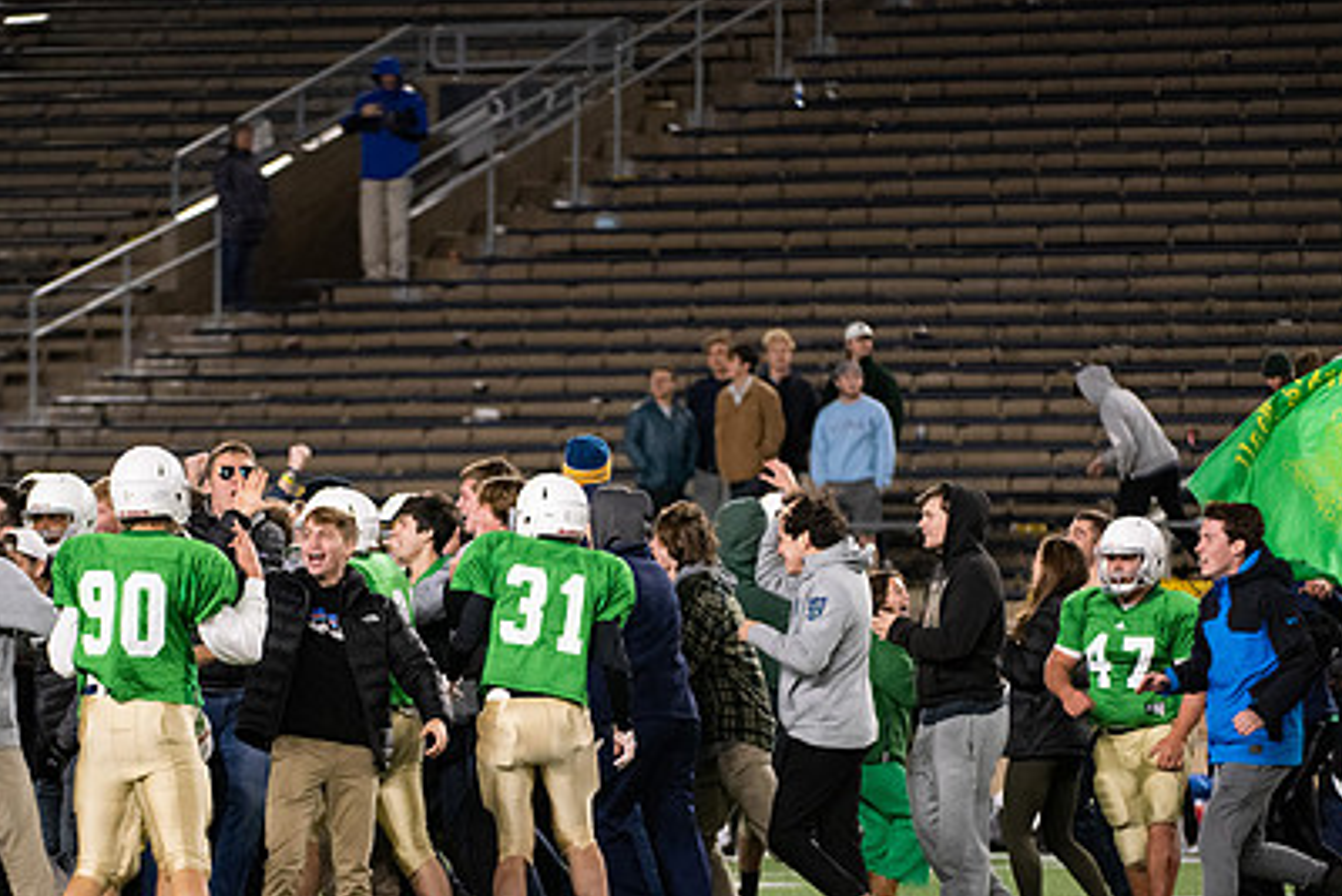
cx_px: 594
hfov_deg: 7.1
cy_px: 552
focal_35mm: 290
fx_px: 10814
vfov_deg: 4.7
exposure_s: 1/500
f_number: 4
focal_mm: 200
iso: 4500
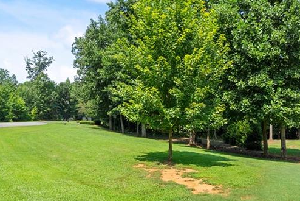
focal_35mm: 29
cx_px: 183
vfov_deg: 44.8
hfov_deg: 62.9
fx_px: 242
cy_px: 120
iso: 640
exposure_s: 1/200
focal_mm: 14
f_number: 7.1
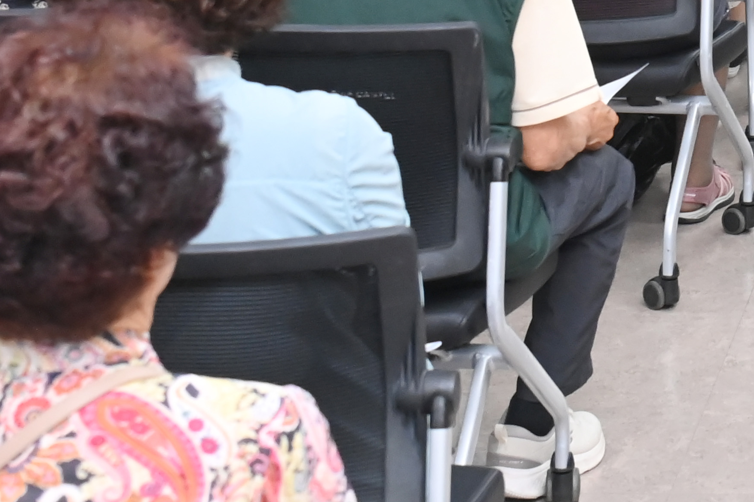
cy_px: -161
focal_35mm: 127
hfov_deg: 15.0
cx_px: 1136
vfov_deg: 10.5
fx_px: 2660
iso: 4000
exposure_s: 1/250
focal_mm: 40
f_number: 6.3
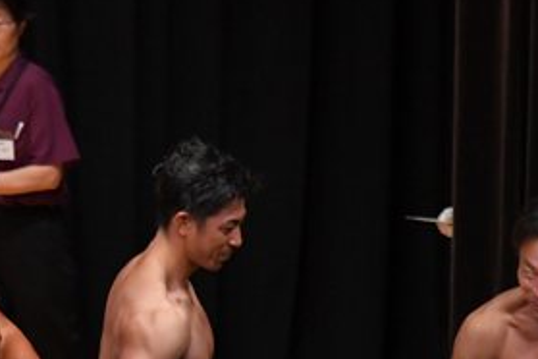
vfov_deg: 2.5
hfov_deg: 3.7
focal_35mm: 560
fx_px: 8368
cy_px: 486
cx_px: 213
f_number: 5.6
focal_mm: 135
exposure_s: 1/400
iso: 5000
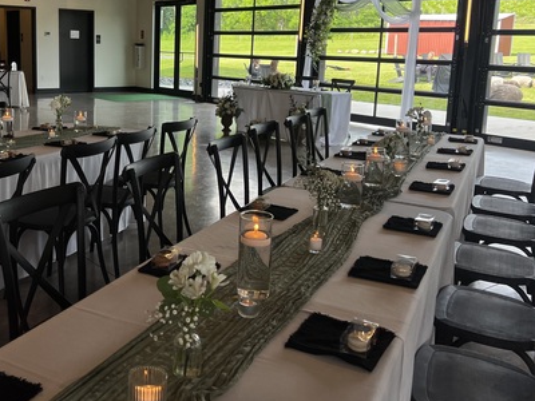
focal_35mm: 39
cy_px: 130
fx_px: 603
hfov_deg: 46.8
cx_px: 163
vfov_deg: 36.4
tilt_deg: -10.6
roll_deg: -1.9
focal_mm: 5.7
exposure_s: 1/268
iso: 40
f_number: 1.5
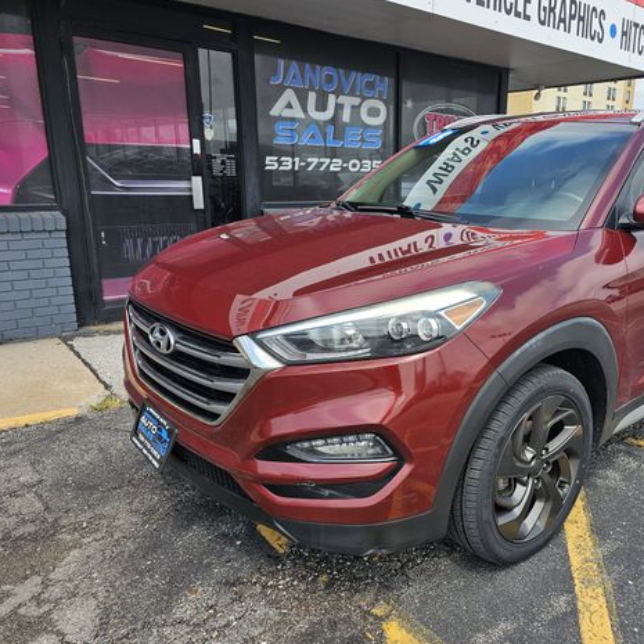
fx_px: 589
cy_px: 330
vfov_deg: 57.3
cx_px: 427
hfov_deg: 56.1
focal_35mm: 28
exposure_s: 1/411
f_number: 1.7
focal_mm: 6.3
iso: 10
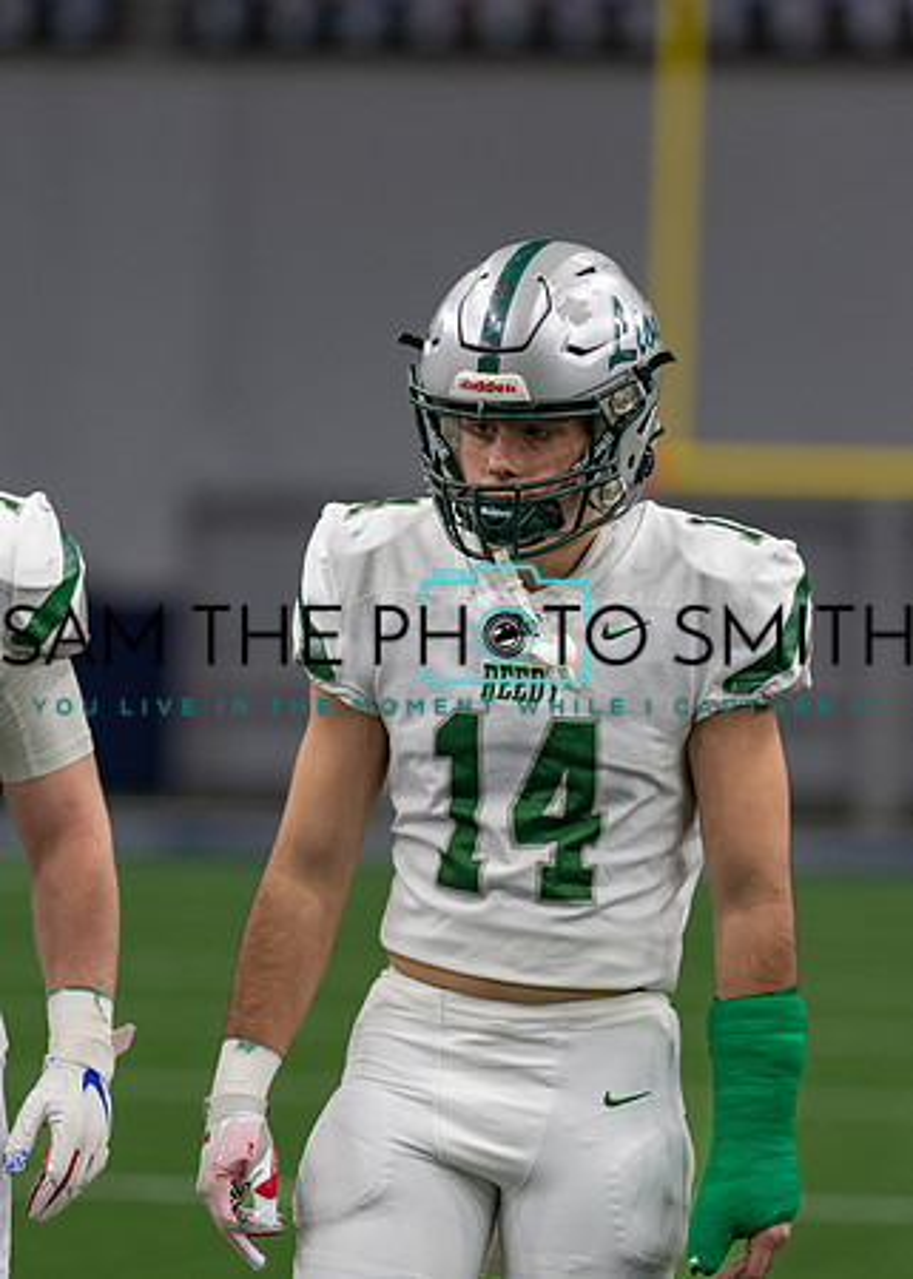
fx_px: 7793
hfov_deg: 6.7
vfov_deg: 9.4
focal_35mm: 214
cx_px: 550
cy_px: 590
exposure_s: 1/640
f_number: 1.8
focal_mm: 135
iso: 400
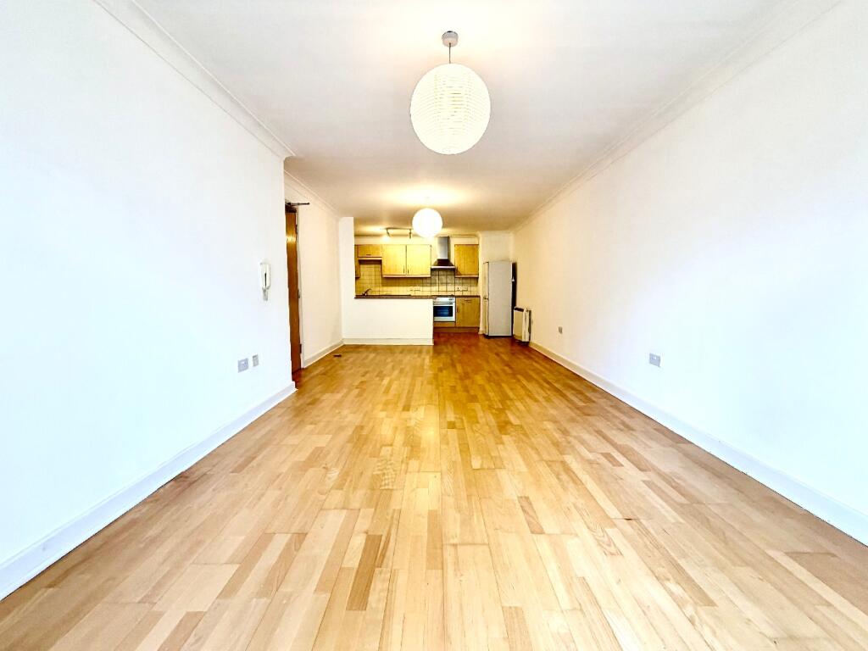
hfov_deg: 102.1
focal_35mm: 14
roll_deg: +1.1
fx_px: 351
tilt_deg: -5.9
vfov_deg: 85.7
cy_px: 326
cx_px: 434
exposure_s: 1/100
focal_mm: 2.22
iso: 250
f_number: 2.2
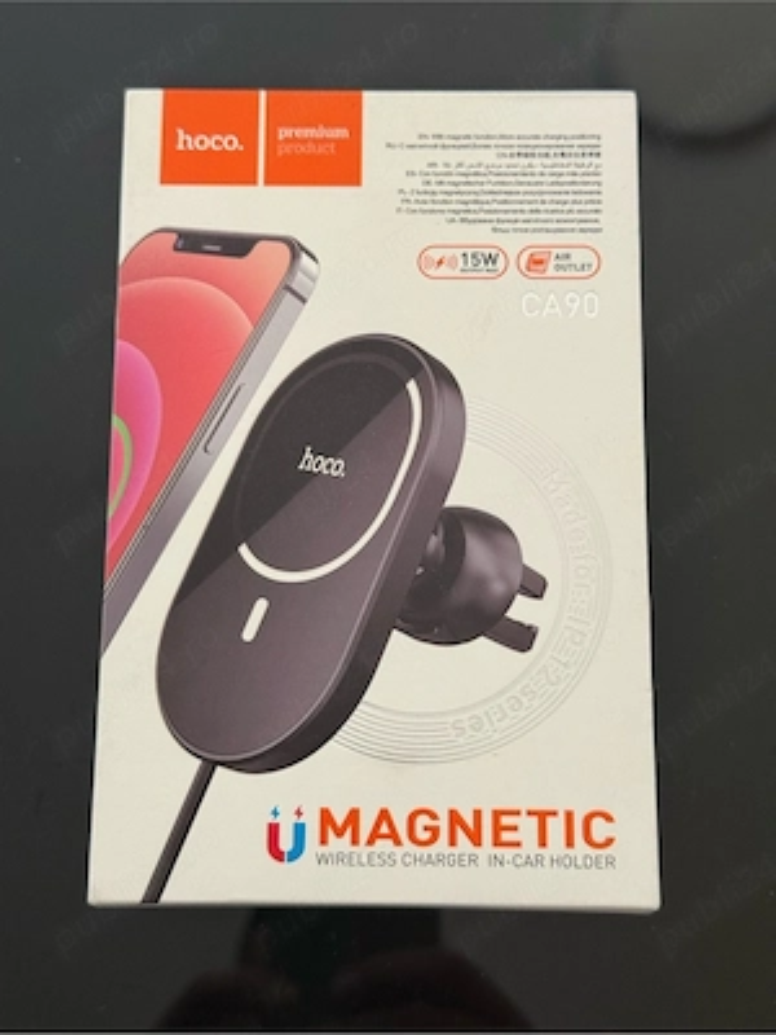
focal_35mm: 48
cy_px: 518
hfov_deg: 30.3
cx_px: 388
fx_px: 1435
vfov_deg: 39.7
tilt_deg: -77.7
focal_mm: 6.76
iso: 250
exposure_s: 1/41
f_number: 1.78
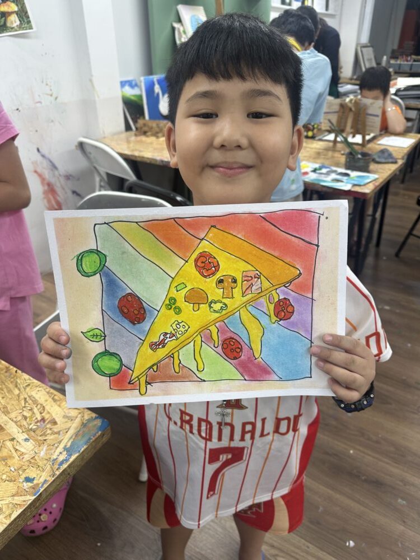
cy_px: 280
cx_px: 210
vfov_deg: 71.6
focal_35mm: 24
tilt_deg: -30.8
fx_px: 388
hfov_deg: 56.8
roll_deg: -0.1
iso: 64
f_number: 1.78
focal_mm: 6.86
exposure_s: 1/100
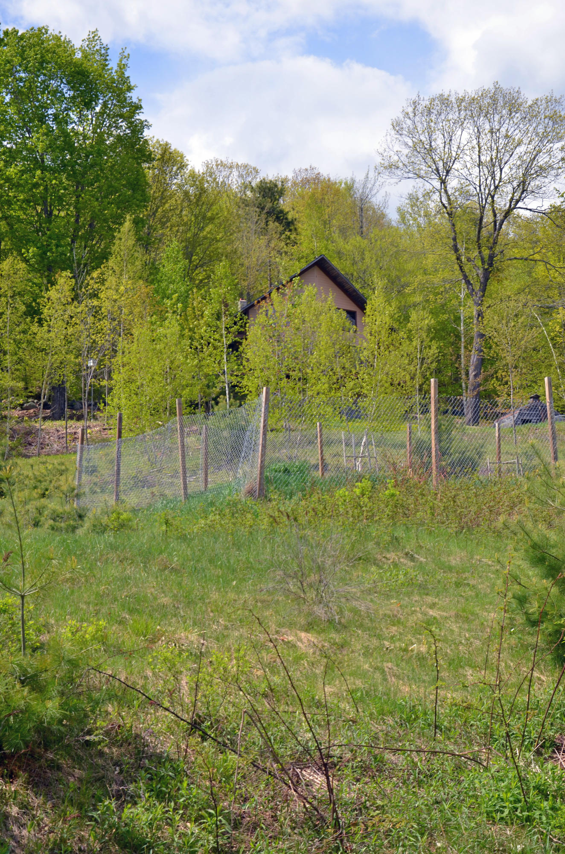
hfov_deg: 22.5
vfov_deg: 33.5
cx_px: 282
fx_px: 1419
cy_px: 427
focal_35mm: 60
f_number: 8
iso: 100
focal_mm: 40
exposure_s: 1/250
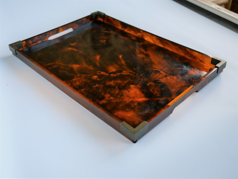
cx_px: 119
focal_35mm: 40
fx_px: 275
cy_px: 90
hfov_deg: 46.8
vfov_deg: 36.0
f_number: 2
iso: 200
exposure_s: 1/160
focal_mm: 20
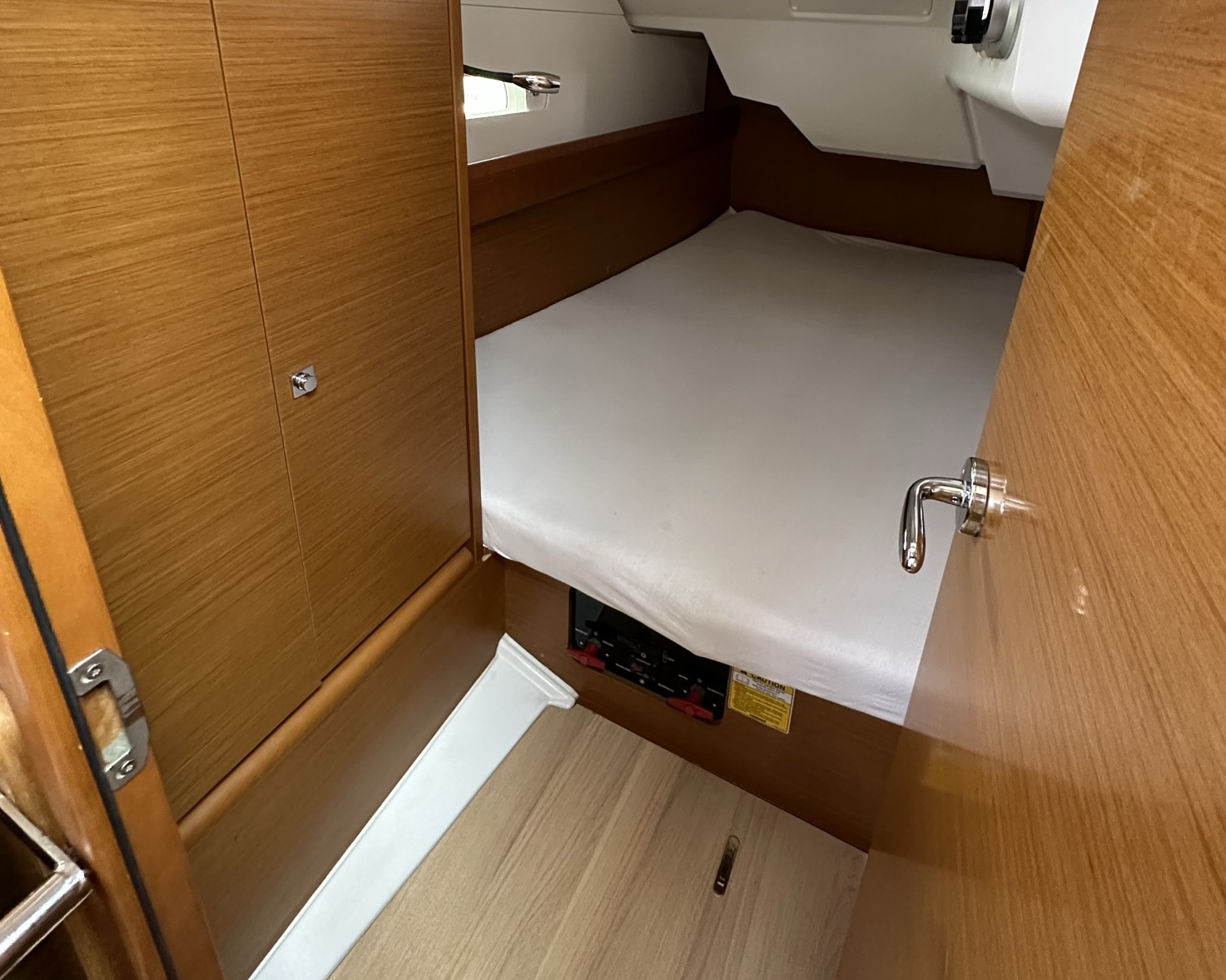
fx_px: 689
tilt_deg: -21.2
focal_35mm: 19
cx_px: 623
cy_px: 291
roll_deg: -2.1
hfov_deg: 83.3
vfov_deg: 67.9
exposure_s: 1/60
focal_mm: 2.22
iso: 640
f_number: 2.2
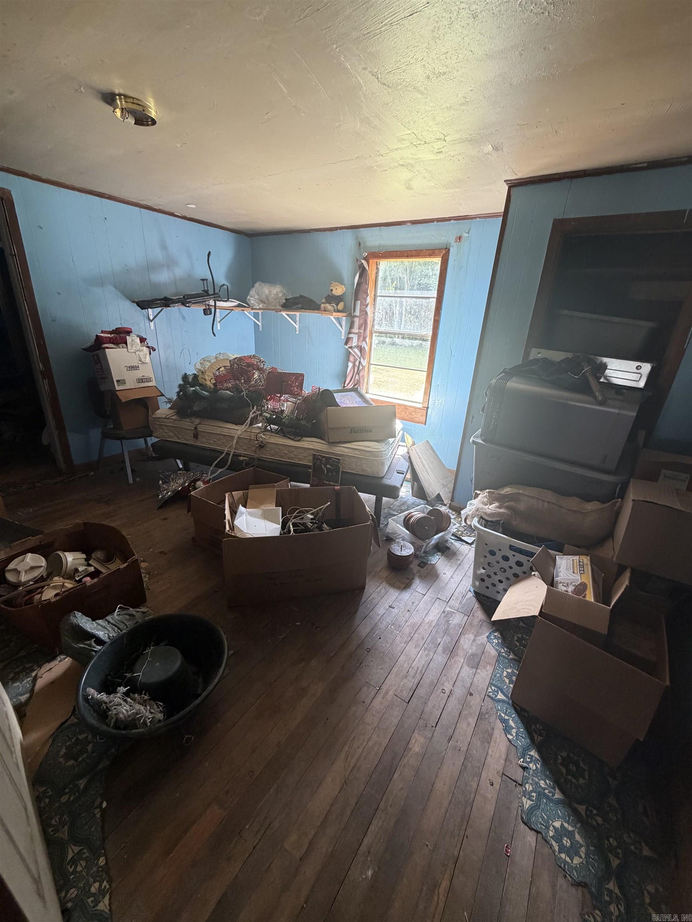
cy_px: 461
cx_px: 346
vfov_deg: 102.1
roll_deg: -3.1
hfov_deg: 85.7
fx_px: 373
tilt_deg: -21.0
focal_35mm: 14
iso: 320
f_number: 2.2
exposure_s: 1/103
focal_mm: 2.22
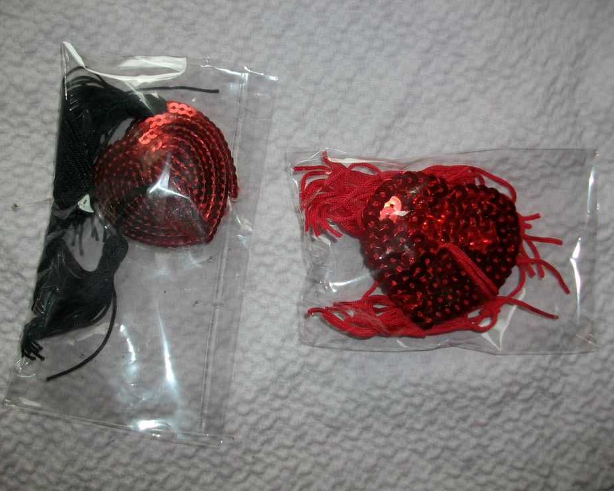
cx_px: 285
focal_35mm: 34
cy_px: 241
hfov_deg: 52.8
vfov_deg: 43.3
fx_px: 618
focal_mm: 5.7
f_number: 2.9
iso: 80
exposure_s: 1/40
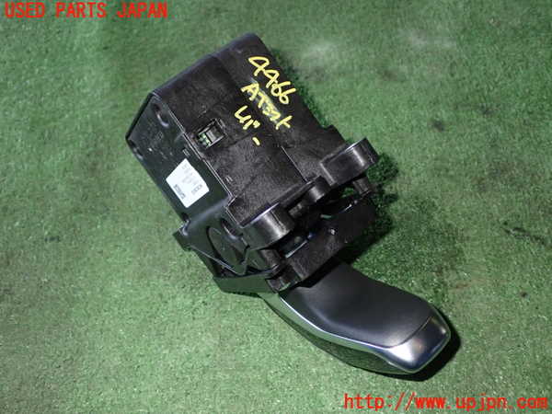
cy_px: 207
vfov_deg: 35.1
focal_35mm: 41
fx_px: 654
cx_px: 276
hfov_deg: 45.8
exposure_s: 1/40
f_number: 8
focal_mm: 7.31
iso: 320
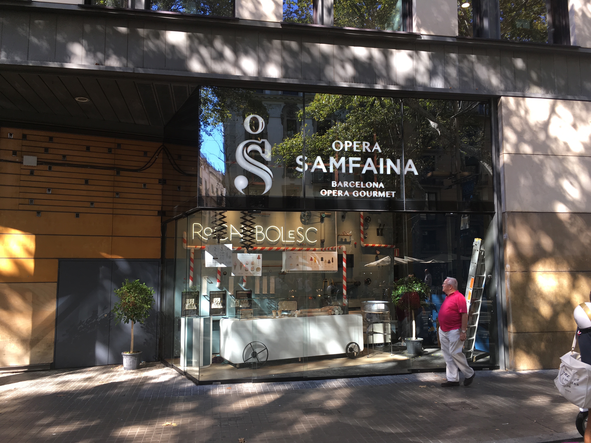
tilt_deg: +6.3
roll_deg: -0.5
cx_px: 296
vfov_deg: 48.2
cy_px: 222
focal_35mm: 29
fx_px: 495
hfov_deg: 61.7
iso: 25
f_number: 2.2
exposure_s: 1/128
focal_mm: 4.15
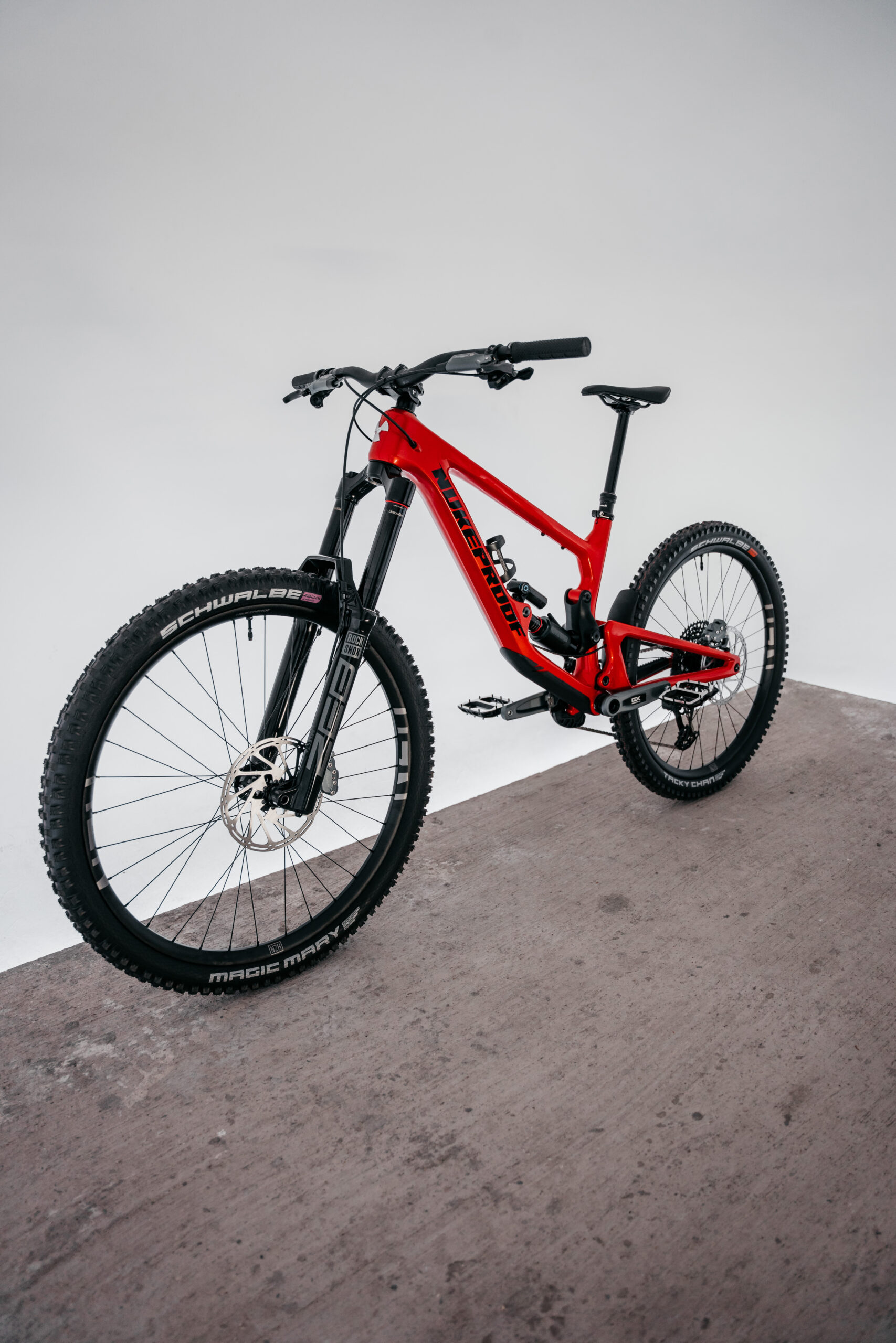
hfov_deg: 53.1
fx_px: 896
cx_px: 448
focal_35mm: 24
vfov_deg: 73.7
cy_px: 672
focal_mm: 24
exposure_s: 1/200
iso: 1000
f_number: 2.8
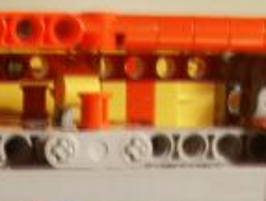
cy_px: 408
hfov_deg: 11.0
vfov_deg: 8.1
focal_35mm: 174
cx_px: -117
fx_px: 1340
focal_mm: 6.6
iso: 63
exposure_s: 1/3
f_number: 3.5
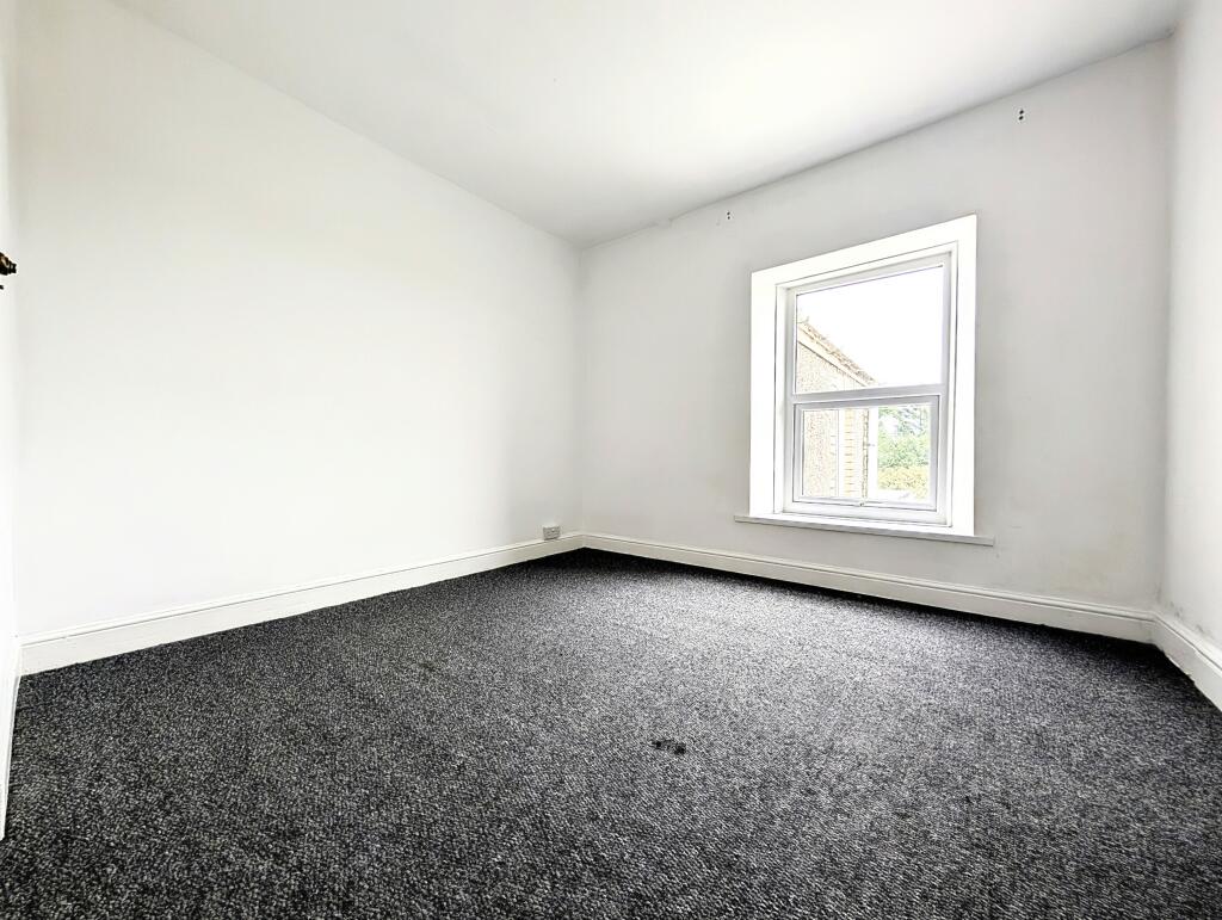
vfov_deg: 94.6
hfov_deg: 110.5
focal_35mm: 12
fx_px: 424
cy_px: 460
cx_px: 611
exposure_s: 1/143
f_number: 1.7
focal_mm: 2.02
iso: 58
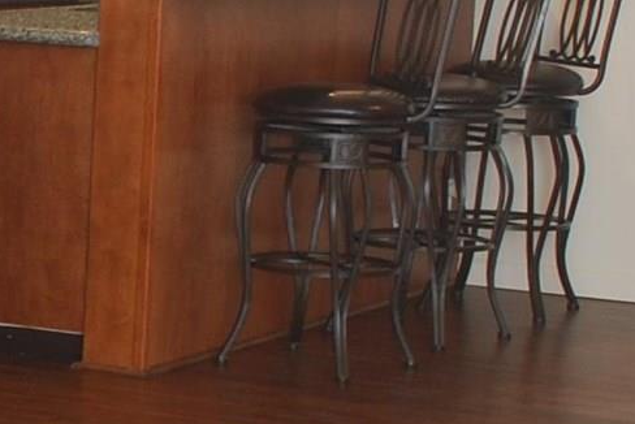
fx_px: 3336
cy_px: 87
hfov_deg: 10.5
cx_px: -295
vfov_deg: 7.3
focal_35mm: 189
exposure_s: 1/30
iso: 200
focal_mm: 20
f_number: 3.8
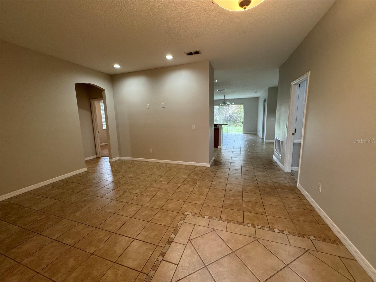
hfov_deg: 102.1
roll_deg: +0.5
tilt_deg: -10.0
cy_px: 141
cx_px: 188
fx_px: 152
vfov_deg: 85.7
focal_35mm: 14
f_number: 2.2
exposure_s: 1/120
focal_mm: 2.22
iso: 250
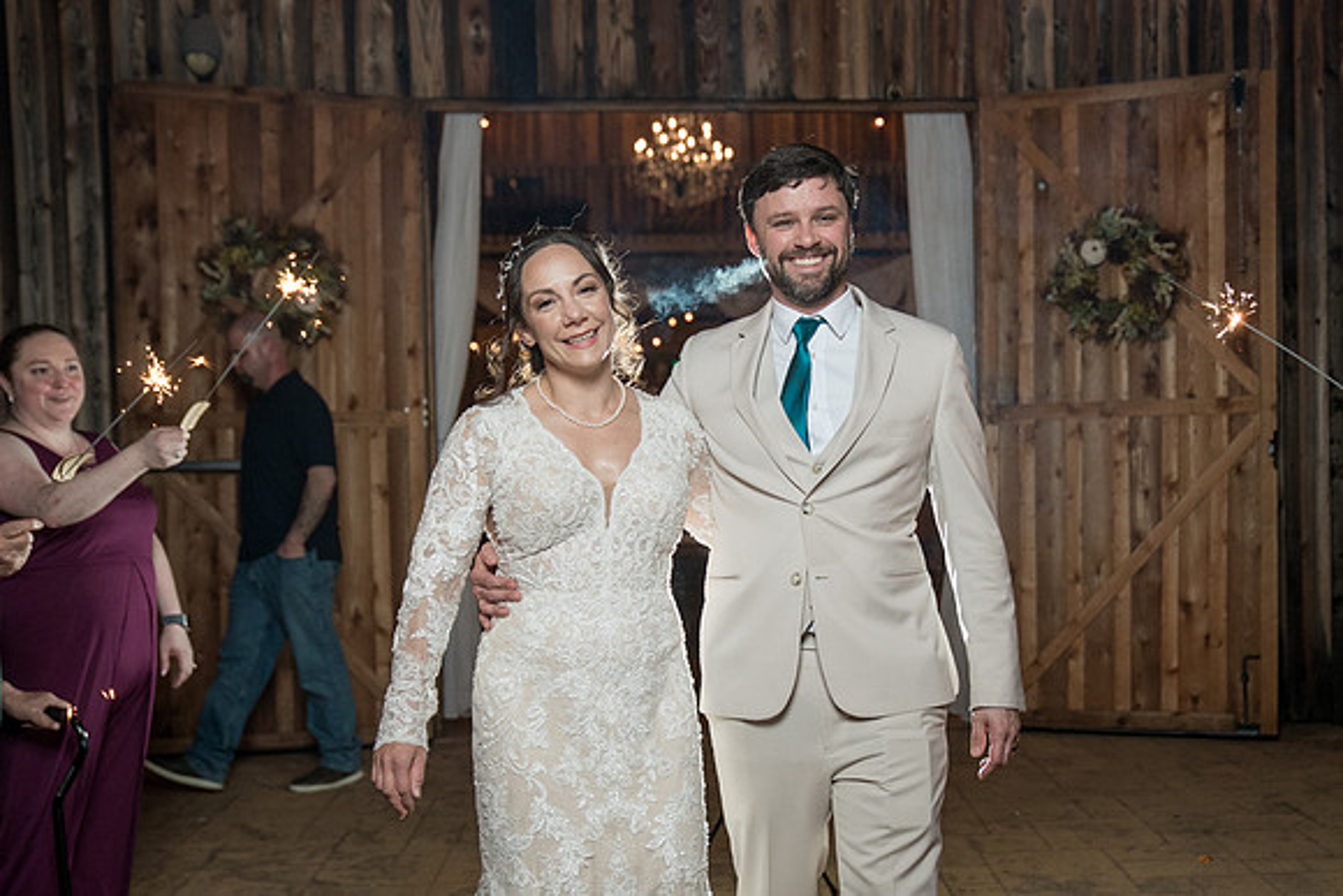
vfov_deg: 29.1
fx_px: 1723
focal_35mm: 46
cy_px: 546
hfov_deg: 42.4
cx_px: 796
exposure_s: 1/200
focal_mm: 35
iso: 2000
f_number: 2.8
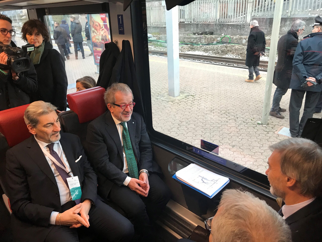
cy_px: 121
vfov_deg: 49.7
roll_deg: +3.0
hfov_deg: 63.4
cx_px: 161
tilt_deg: -23.9
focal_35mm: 28
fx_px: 260
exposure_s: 1/33
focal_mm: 3.99
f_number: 1.8
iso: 32
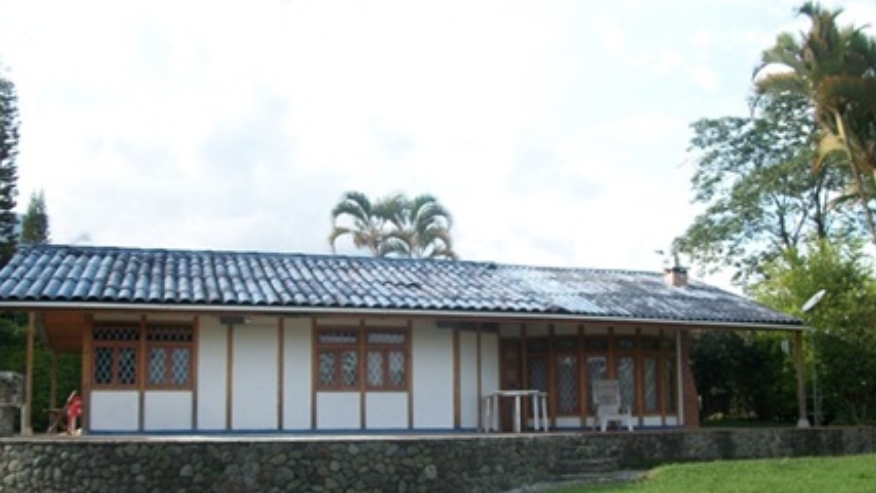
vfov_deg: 32.5
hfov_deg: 55.3
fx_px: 837
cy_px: 337
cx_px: 436
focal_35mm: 36
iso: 84
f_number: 2.9
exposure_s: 1/500
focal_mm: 5.7
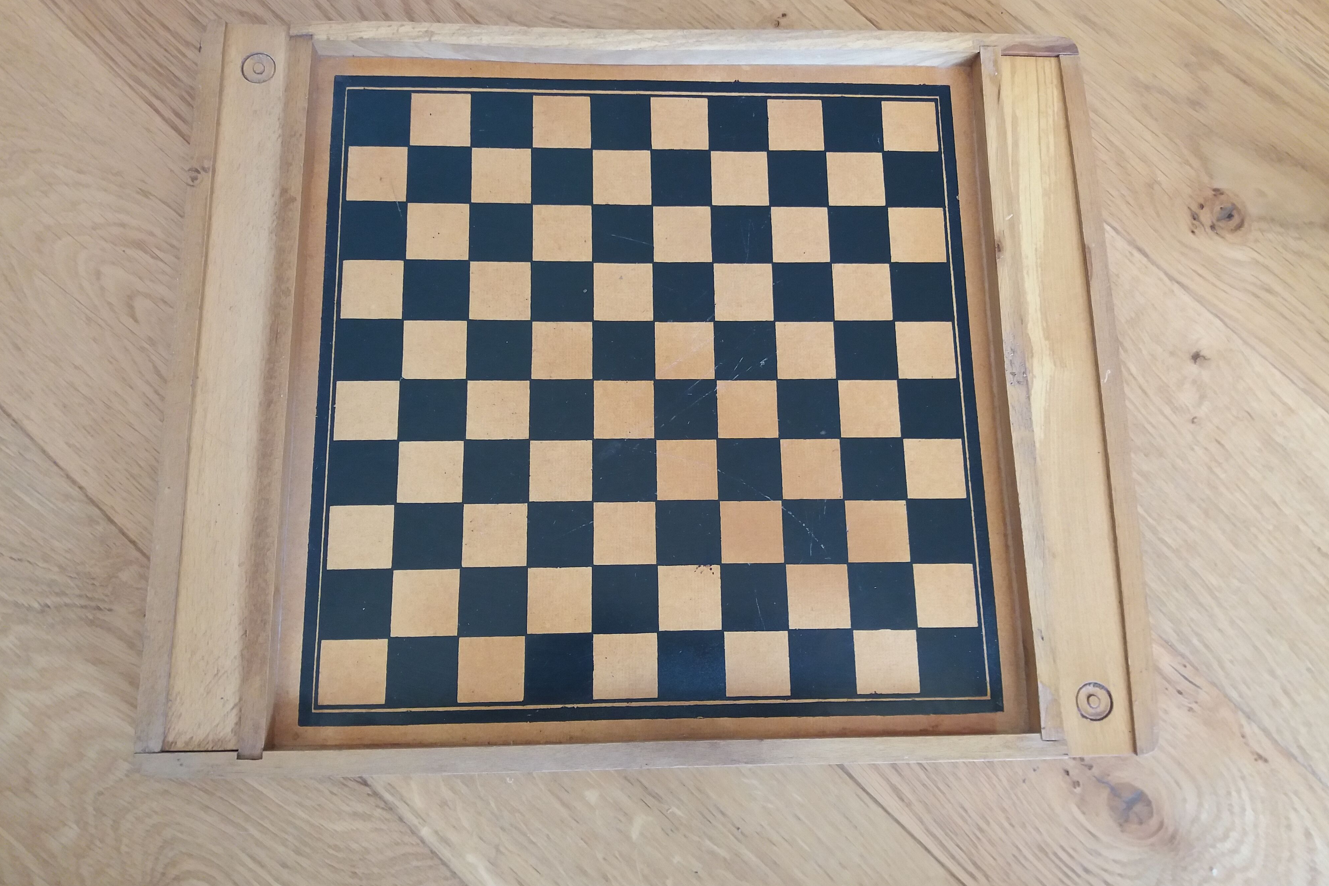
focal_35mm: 30
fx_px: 1107
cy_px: 416
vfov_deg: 43.6
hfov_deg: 61.9
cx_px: 667
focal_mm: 3.7
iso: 160
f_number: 1.9
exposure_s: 1/20
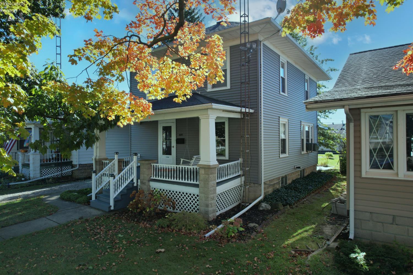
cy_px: 138
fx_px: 252
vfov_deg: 57.2
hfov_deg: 78.6
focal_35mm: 22
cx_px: 206
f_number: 2.8
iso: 100
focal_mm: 8.38
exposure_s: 1/160
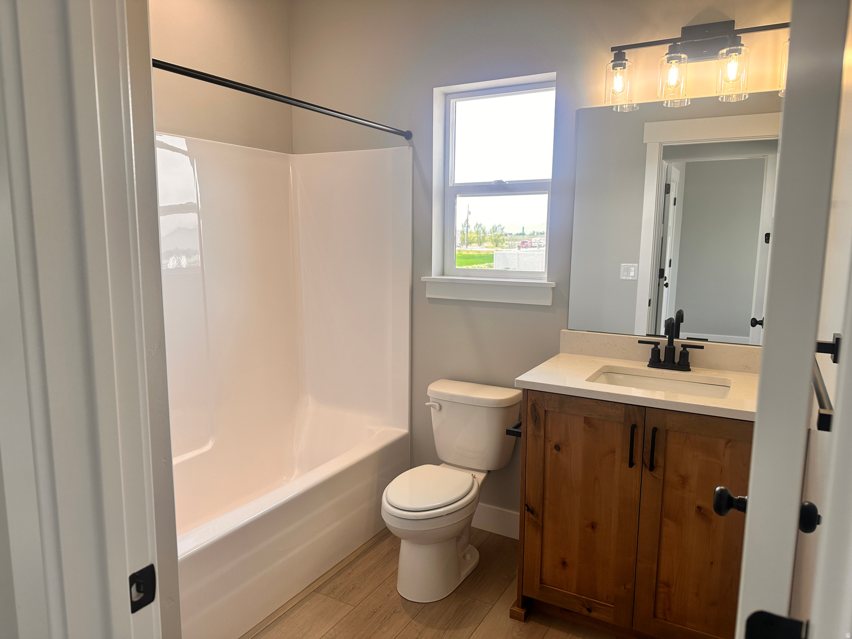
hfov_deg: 71.6
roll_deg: -0.9
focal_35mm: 24
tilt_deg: -7.8
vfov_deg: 56.8
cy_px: 320
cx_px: 426
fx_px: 591
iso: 80
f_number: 1.78
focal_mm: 6.86
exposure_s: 1/264
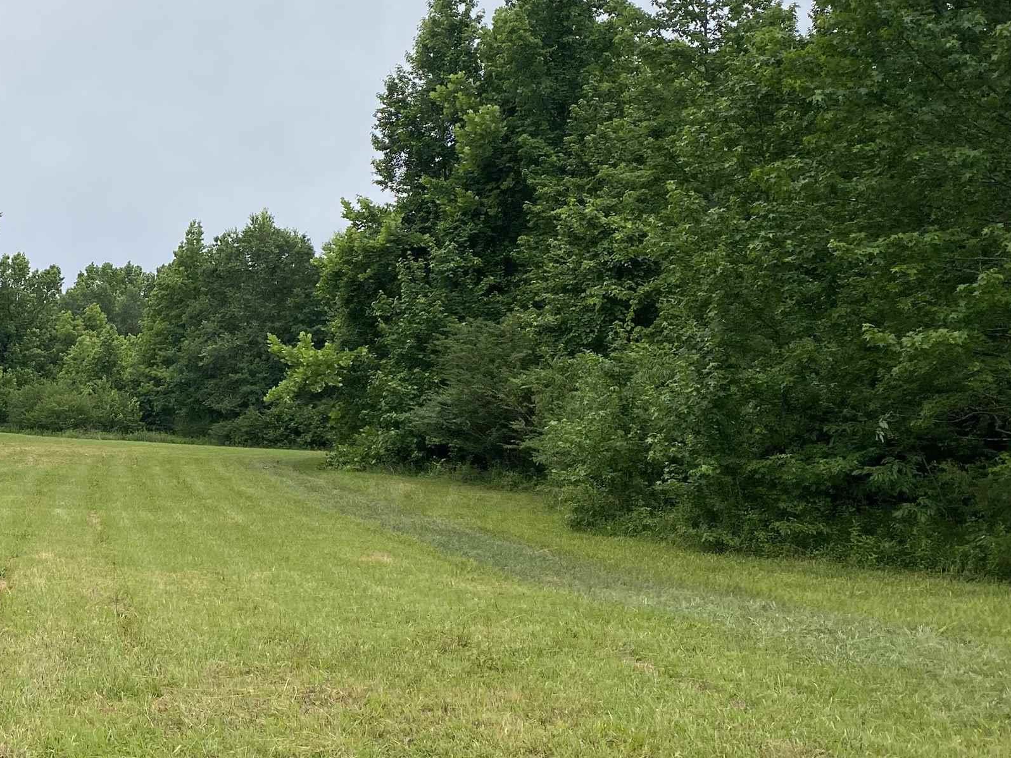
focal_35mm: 50
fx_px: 1460
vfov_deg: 29.0
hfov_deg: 36.3
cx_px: 137
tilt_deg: +6.8
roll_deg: +0.4
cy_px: 283
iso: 32
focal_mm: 4.25
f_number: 1.8
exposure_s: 1/2463
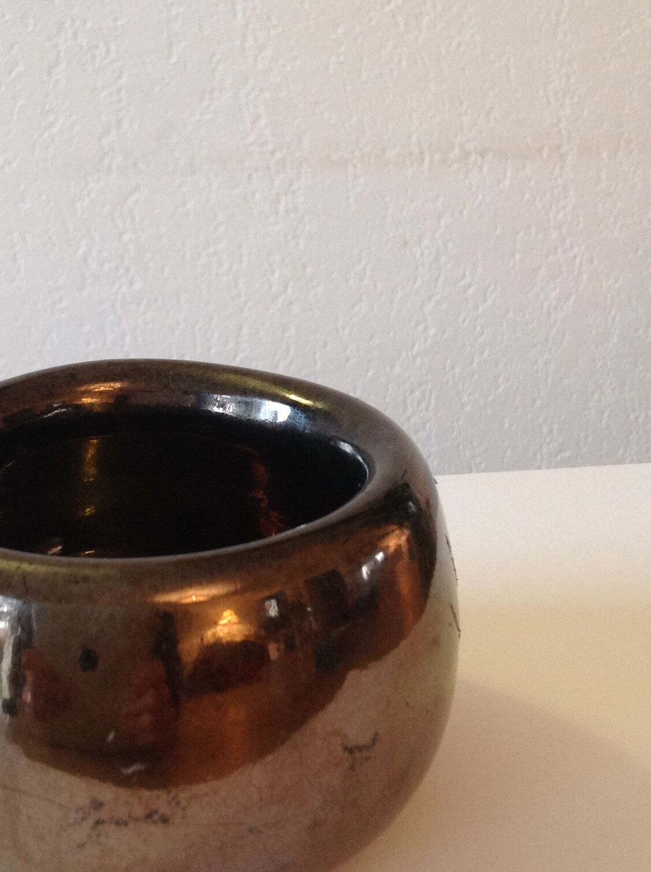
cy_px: 366
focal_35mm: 60
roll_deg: +1.2
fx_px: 1509
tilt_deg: -14.1
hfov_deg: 24.2
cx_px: 185
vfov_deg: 32.2
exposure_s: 1/17
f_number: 2.4
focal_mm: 4.28
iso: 100
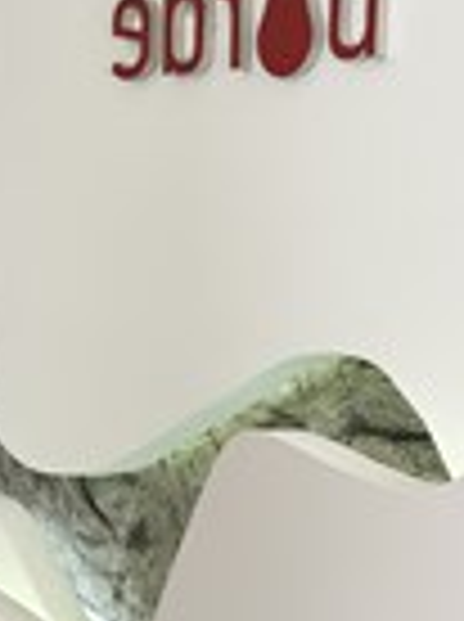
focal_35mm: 144
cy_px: 511
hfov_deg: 10.0
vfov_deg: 13.7
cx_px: -198
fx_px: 2582
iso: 64
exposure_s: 1/121
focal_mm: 6.76
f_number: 1.78
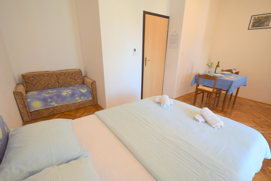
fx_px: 113
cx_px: 136
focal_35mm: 15
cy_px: 90
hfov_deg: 100.4
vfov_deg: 77.3
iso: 500
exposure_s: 1/60
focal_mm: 10
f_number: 4
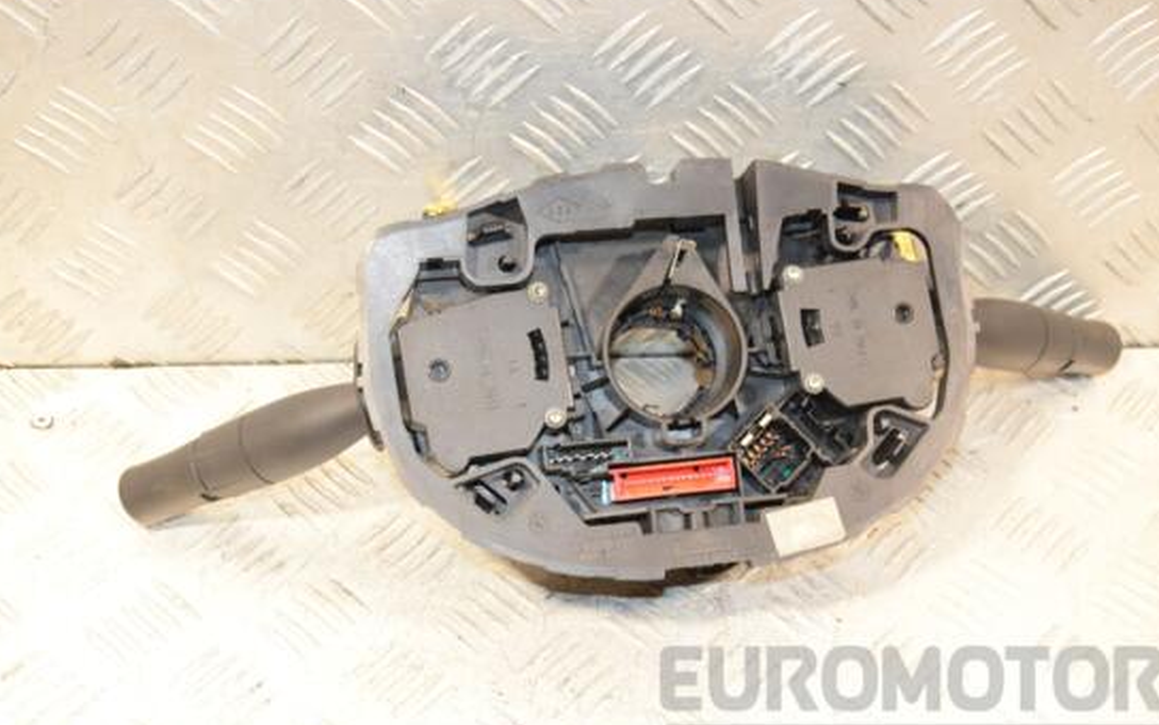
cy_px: 394
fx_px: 1706
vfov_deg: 24.0
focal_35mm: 54
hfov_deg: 37.5
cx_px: 620
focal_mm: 32
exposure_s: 1/160
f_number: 5.6
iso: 1600
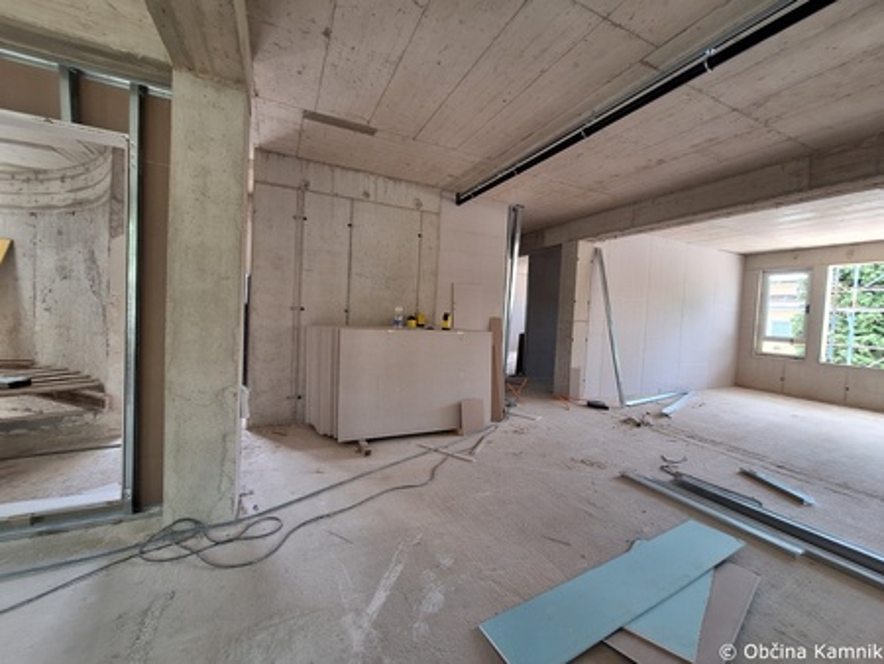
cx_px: 442
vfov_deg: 90.0
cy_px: 332
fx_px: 332
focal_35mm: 13
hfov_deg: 106.2
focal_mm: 1.74
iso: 80
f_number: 2.2
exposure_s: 1/50
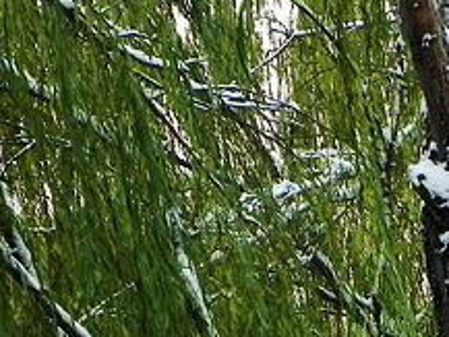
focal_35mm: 184
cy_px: 402
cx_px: 505
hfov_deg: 10.6
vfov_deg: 8.0
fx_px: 2388
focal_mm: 8.9
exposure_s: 1/100
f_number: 3.5
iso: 100
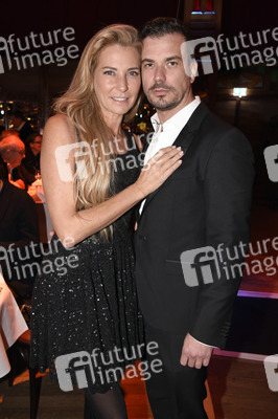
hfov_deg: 43.5
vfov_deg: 62.0
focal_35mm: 30
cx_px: 139
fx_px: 348
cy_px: 210
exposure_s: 1/60
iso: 2000
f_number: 6.3
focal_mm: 30
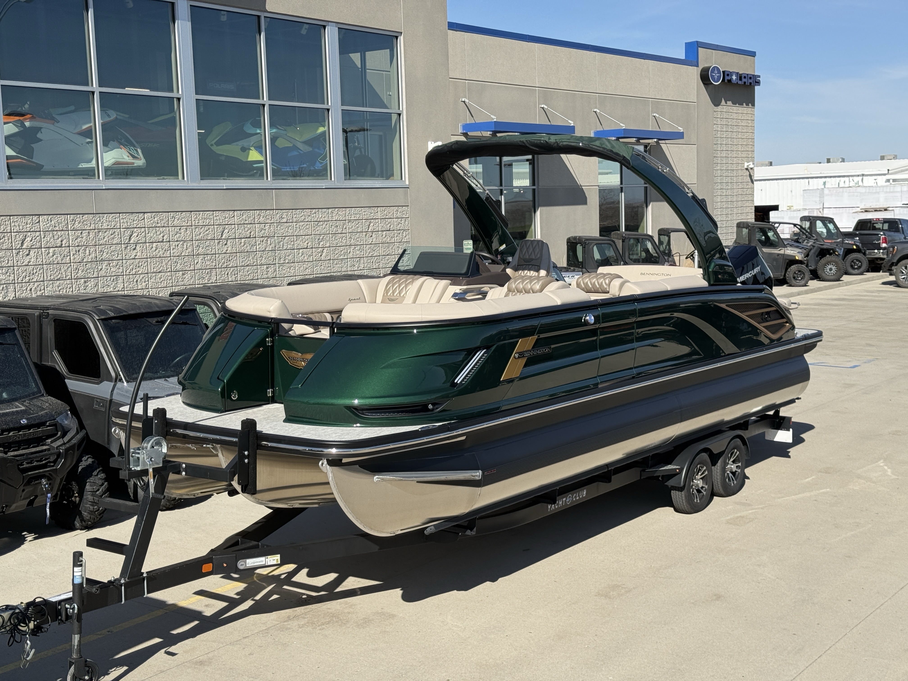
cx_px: 454
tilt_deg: -5.9
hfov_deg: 39.7
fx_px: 1259
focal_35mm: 48
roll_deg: +1.2
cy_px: 340
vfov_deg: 30.3
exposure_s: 1/4587
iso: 64
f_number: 1.78
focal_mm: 6.76
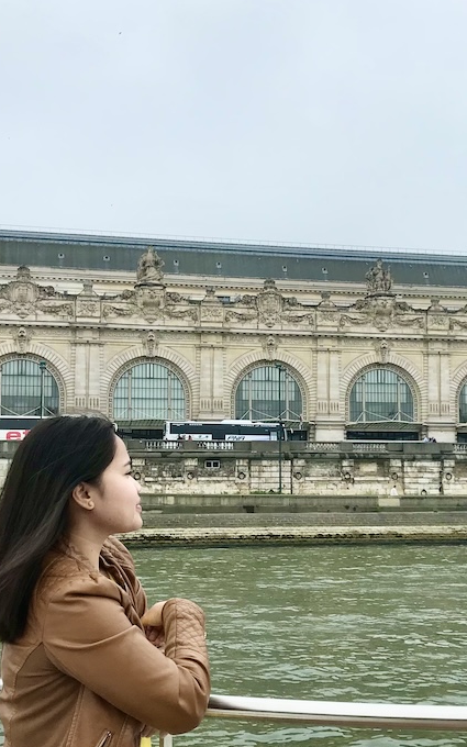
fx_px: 977
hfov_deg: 26.8
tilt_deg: +4.9
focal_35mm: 48
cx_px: 271
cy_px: 399
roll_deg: -0.1
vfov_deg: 41.8
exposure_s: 1/1126
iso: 20
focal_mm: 3.99
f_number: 1.8
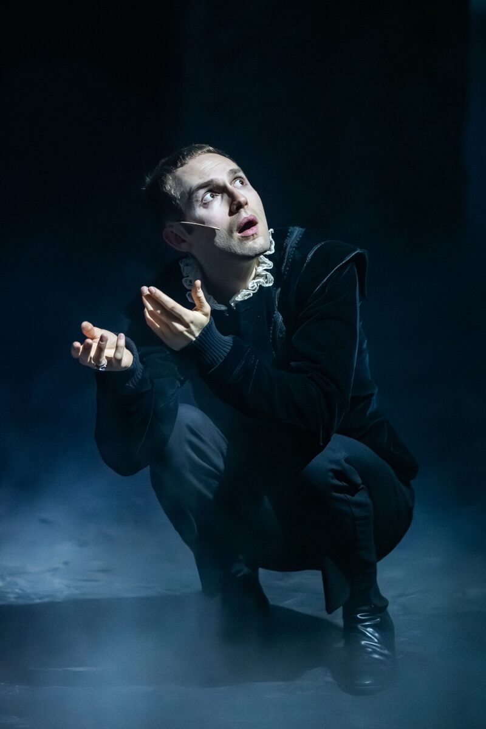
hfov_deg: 7.2
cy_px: 364
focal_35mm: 190
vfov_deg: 10.8
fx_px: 3847
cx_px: 243
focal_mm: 190
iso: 5000
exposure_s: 1/100
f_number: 2.8
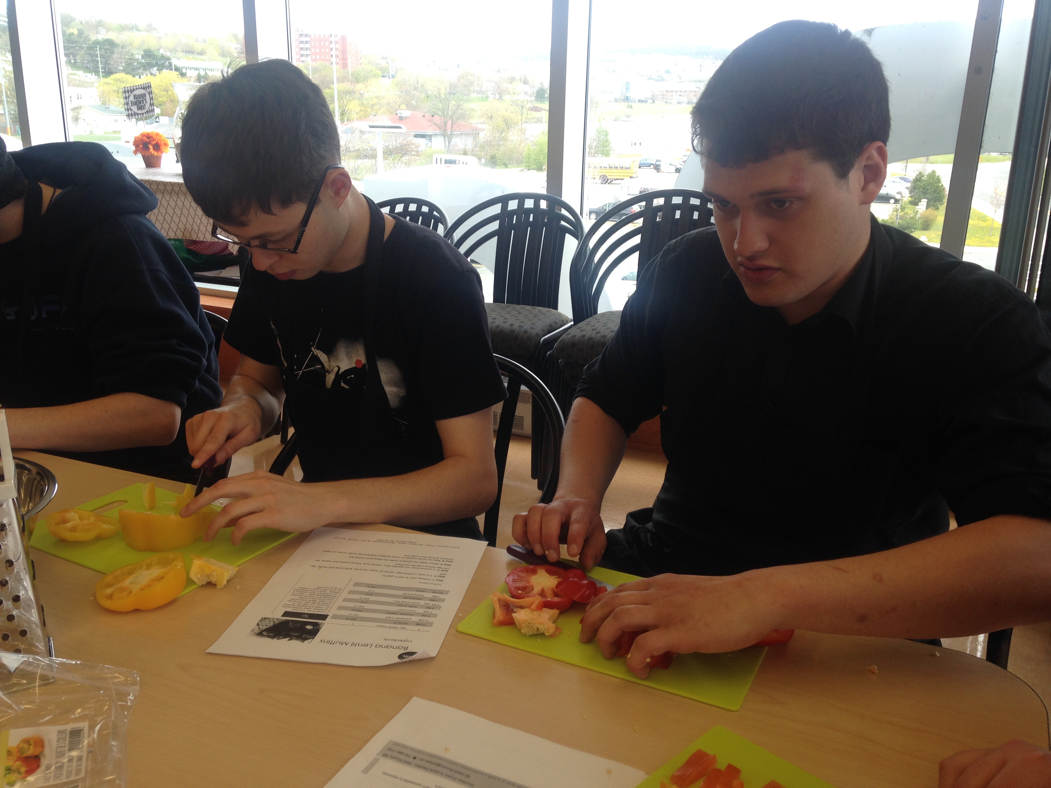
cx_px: 526
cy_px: 394
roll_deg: -1.0
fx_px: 1002
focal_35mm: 33
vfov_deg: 42.9
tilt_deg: -18.2
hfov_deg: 55.4
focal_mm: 4.12
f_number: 2.4
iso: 50
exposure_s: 1/151
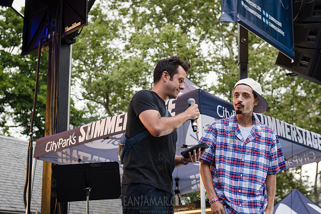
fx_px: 535
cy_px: 107
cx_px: 160
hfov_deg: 33.4
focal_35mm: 60
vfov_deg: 22.6
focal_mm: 60
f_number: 4.5
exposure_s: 1/160
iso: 1000
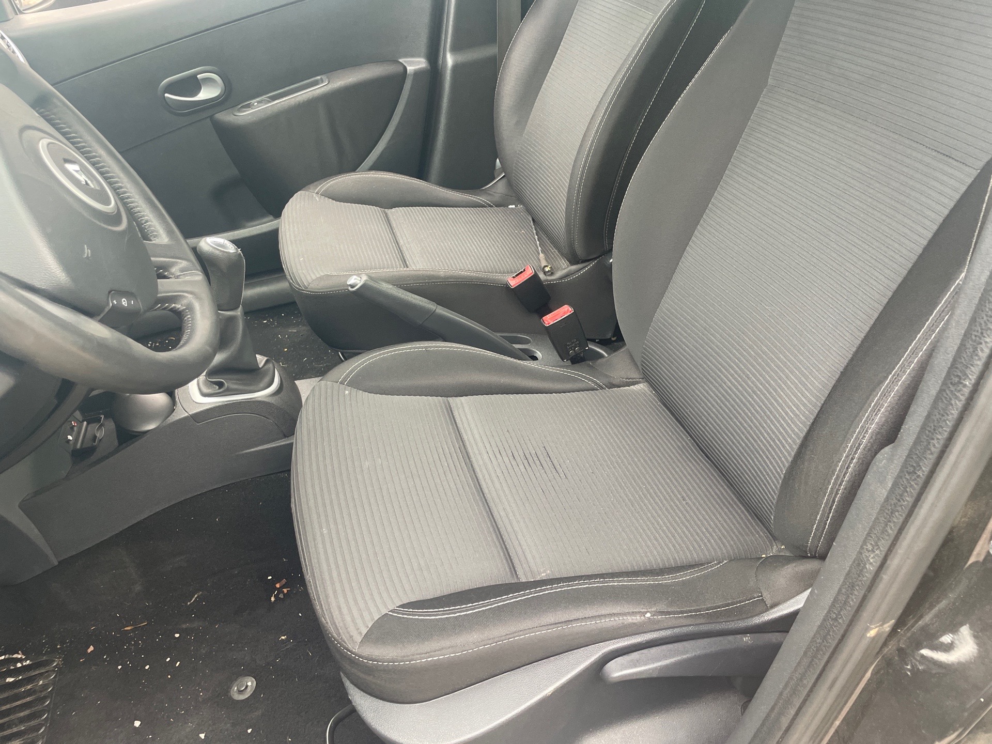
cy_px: 372
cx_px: 496
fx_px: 745
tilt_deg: -36.2
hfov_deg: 67.3
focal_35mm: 26
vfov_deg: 53.1
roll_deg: +8.0
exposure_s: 1/95
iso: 125
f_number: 1.6
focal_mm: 4.2
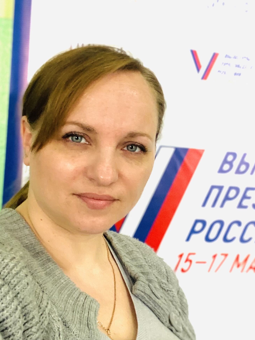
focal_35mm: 48
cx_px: 178
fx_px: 471
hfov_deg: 30.0
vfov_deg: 39.6
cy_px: 159
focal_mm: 2.71
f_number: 2.2
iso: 400
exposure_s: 1/50
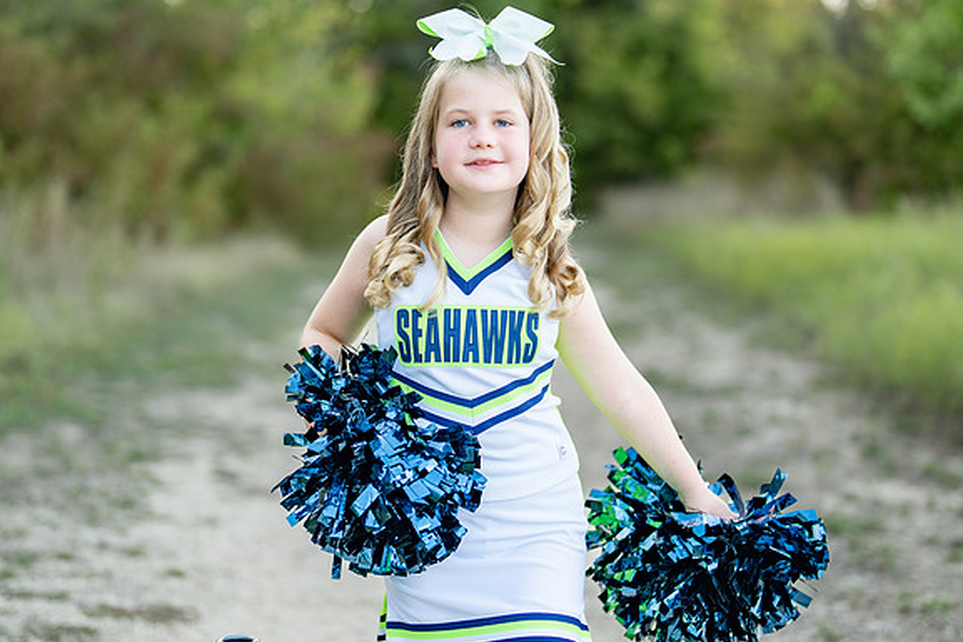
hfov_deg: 29.2
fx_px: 1846
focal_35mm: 69
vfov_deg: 19.7
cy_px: 297
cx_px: 470
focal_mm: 50
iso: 100
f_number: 1.2
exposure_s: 1/500
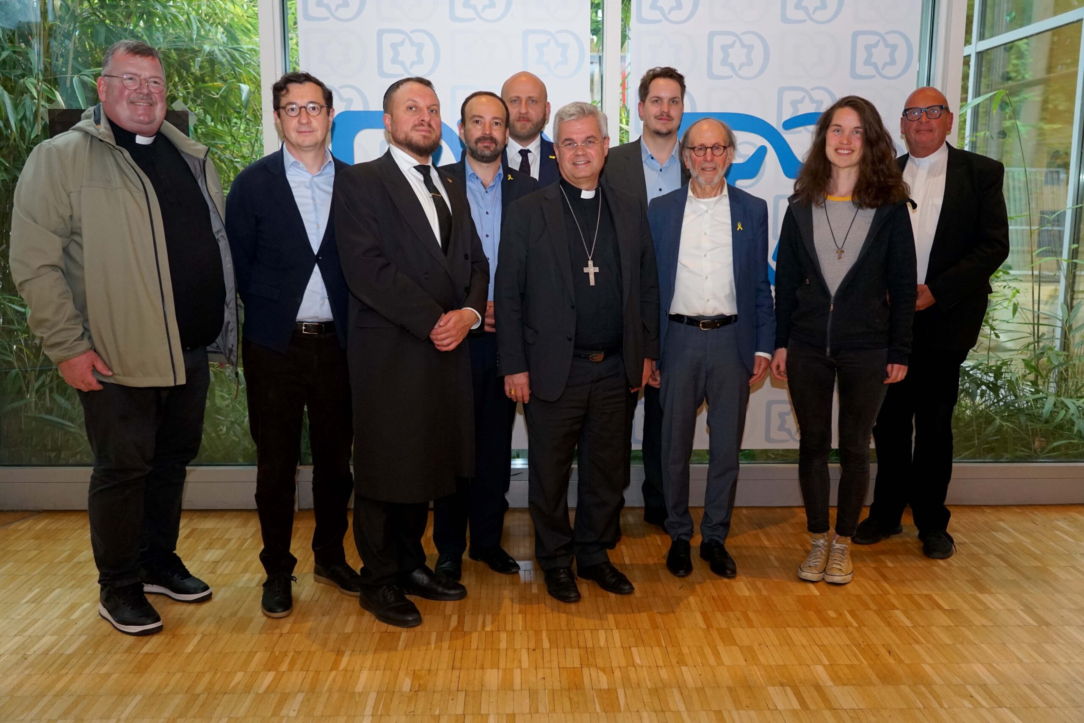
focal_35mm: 33
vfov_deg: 40.0
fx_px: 994
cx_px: 542
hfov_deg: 57.2
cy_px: 362
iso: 2000
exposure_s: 1/125
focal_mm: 33
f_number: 4
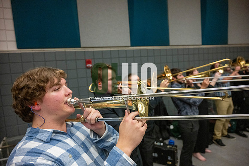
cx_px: 124
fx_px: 166
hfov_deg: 73.7
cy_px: 83
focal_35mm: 24
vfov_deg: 53.2
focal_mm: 24
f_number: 4
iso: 10000
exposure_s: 1/500
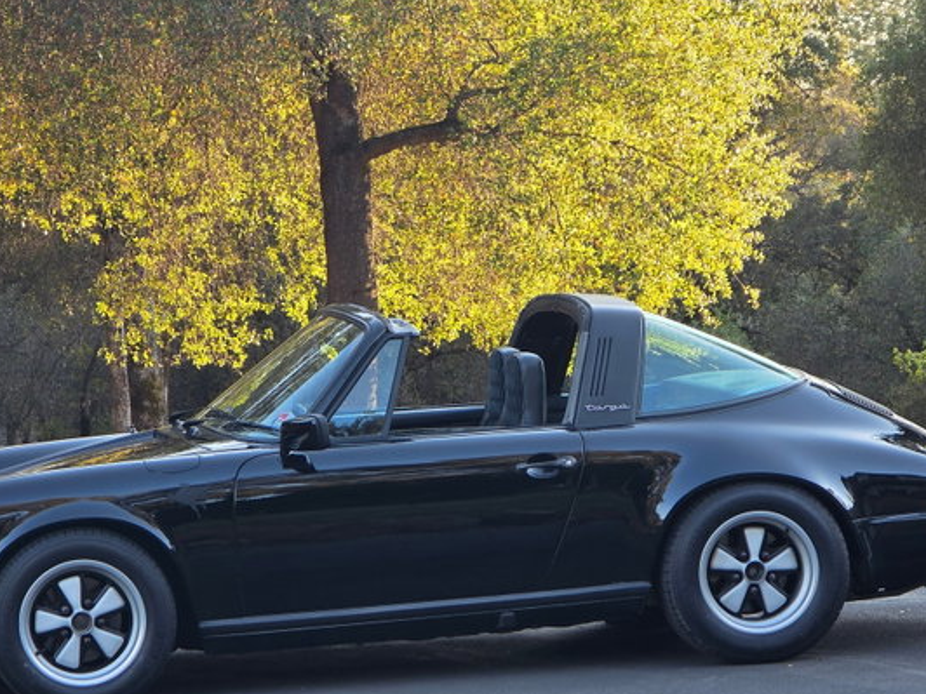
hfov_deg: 11.9
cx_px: 440
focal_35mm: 166
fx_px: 4441
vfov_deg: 8.9
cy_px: 400
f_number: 3.4
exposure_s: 1/120
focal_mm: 18.6
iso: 100
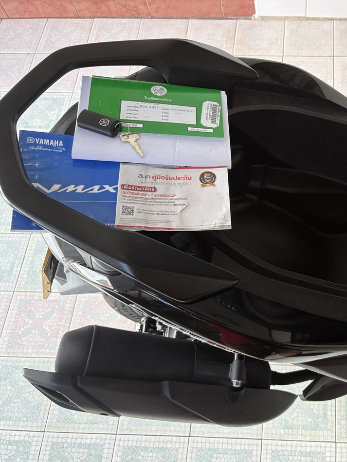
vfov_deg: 52.6
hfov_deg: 38.9
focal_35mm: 35
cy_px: 233
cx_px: 285
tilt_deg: -63.9
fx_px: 468
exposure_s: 1/116
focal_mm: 5.96
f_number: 1.6
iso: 125
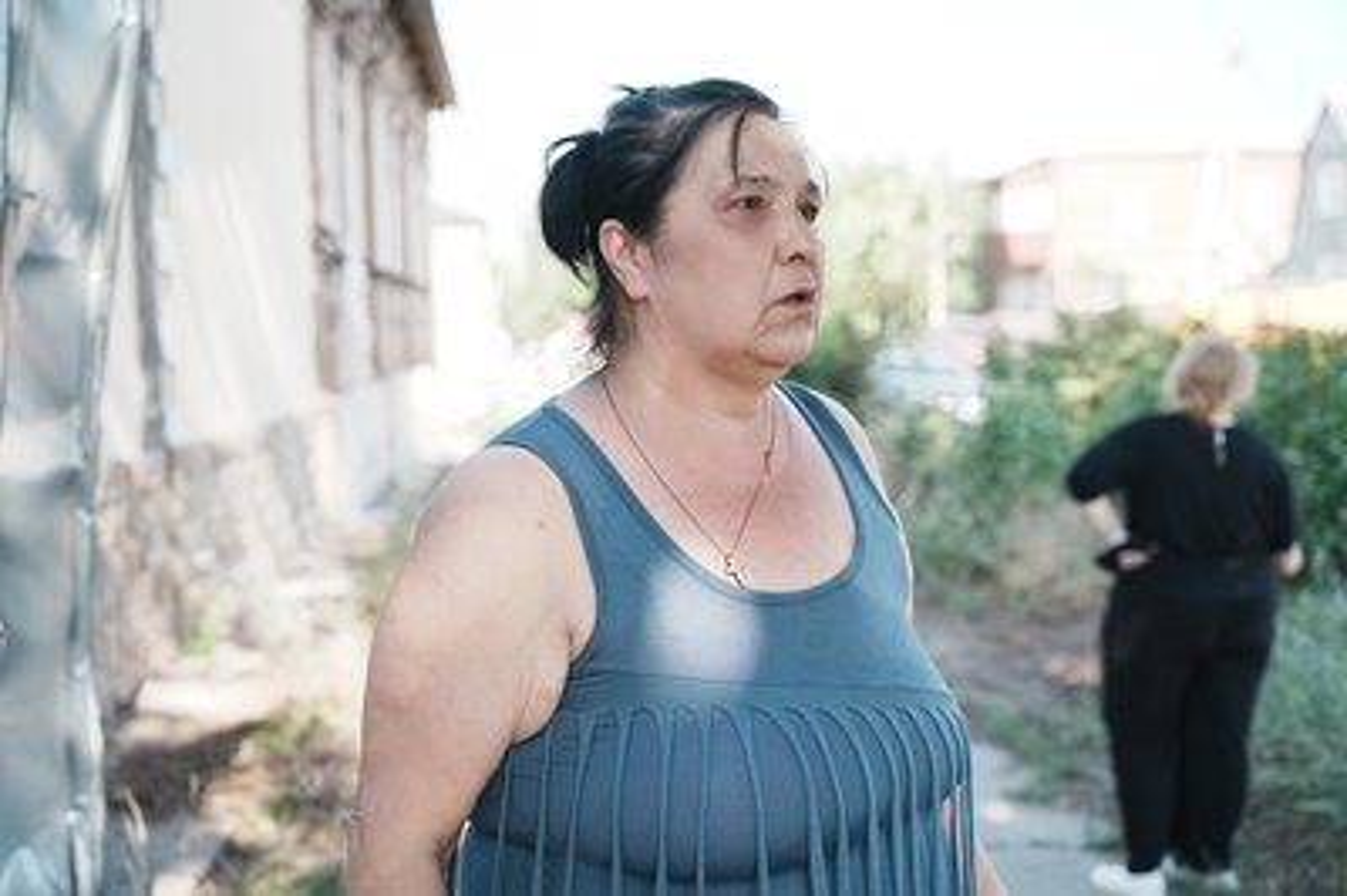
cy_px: 448
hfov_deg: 41.9
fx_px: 1757
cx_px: 674
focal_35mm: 47
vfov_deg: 28.6
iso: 100
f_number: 3.5
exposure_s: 1/200
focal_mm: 47
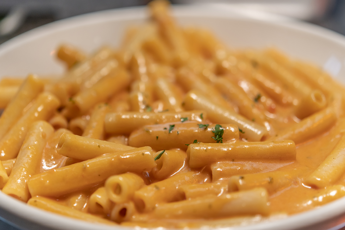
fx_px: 575
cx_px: 172
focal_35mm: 60
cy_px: 115
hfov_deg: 33.4
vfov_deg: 22.6
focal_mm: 60
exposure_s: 1/160
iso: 80
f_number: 3
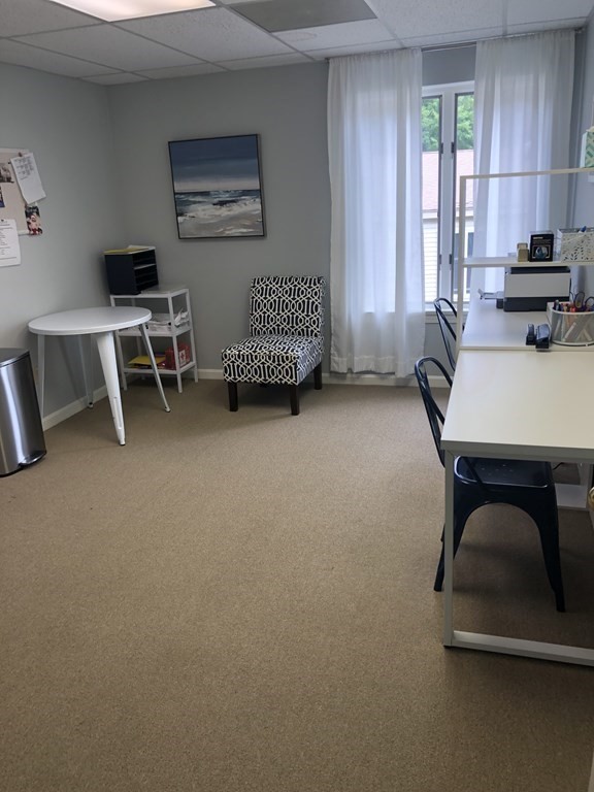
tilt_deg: -18.7
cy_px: 396
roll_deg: +2.4
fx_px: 641
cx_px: 297
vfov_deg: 63.4
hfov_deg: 49.7
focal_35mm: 28
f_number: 1.8
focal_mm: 4
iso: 64
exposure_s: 1/120
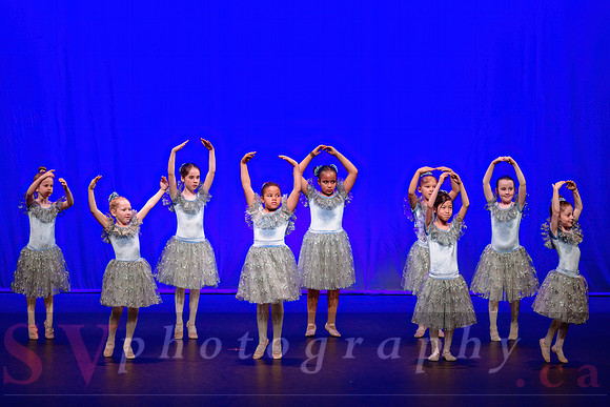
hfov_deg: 15.1
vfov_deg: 10.1
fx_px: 2305
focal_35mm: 136
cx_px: 305
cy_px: 176
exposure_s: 1/400
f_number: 2.8
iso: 1600
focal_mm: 120
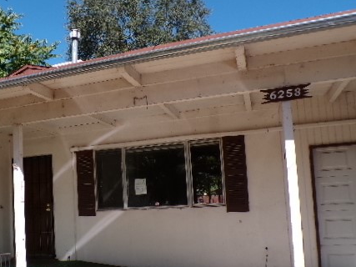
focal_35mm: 36
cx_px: 129
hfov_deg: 50.7
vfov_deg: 39.3
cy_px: 171
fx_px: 370
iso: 100
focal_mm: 4.3
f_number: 4.4
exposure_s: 1/420
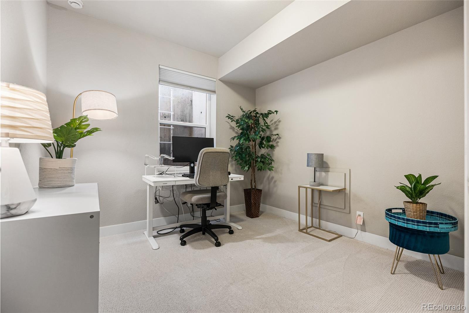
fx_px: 209
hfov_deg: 96.7
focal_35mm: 16
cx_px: 234
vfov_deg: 73.8
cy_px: 156
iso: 200
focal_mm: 16
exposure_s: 1/2.5
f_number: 8
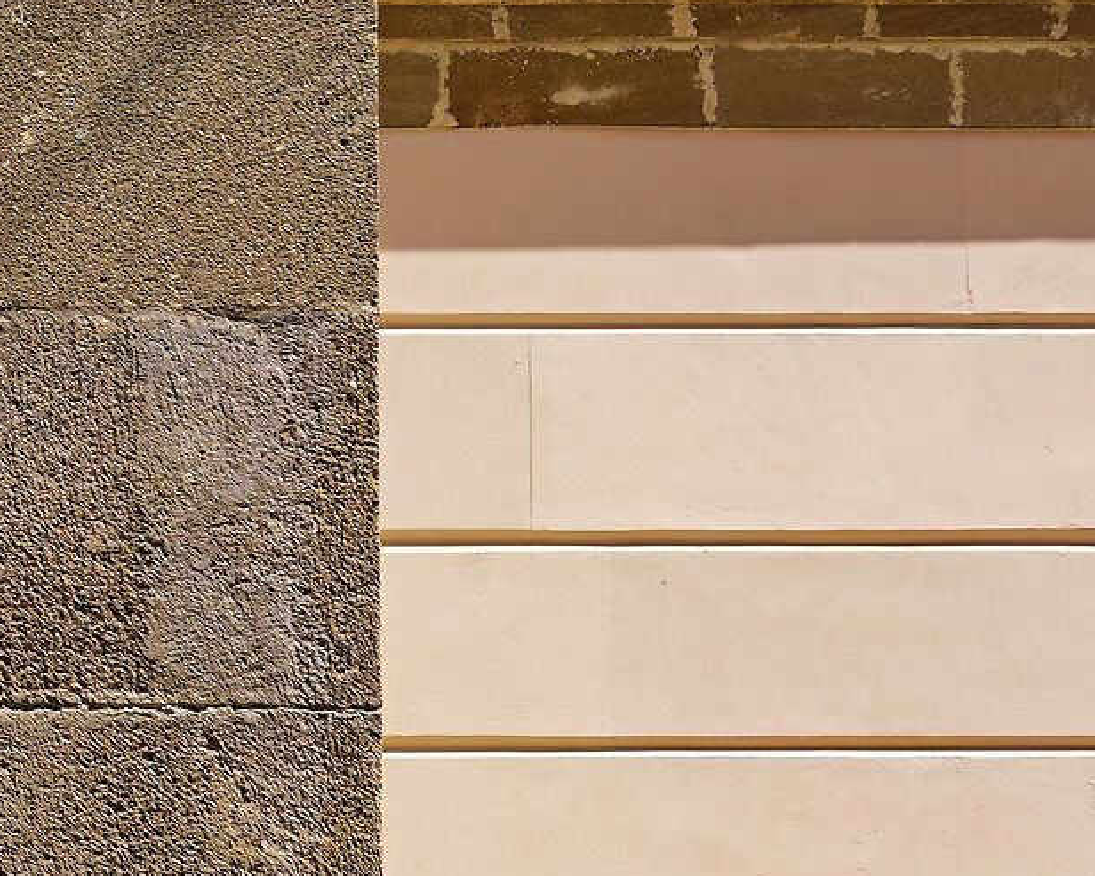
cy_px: -108
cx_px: -864
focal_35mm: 278
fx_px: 9011
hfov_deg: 6.8
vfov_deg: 5.5
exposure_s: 1/160
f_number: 10
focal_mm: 76
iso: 125
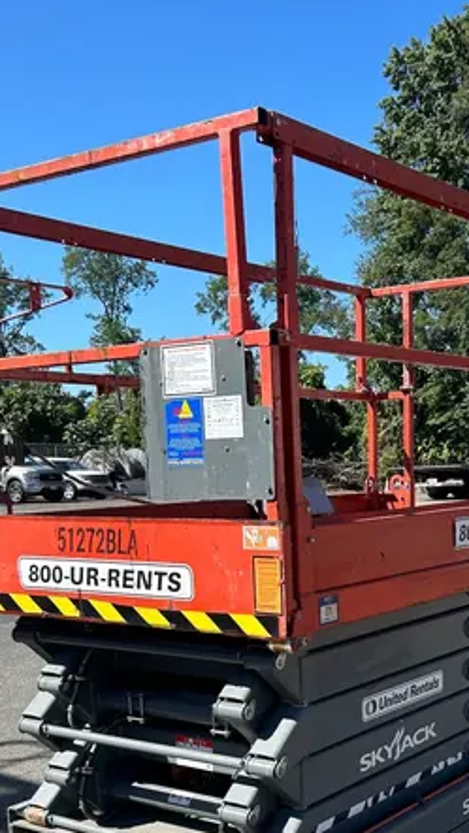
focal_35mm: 47
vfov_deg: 41.8
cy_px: 664
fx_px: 1038
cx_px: 332
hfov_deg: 25.3
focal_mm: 5.7
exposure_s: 1/2123
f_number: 1.5
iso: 50
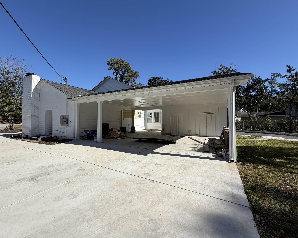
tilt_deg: +0.5
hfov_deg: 96.8
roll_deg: +0.1
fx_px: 132
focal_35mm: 15
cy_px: 118
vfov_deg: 84.0
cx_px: 148
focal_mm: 2.22
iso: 20
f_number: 2.2
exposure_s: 1/1050
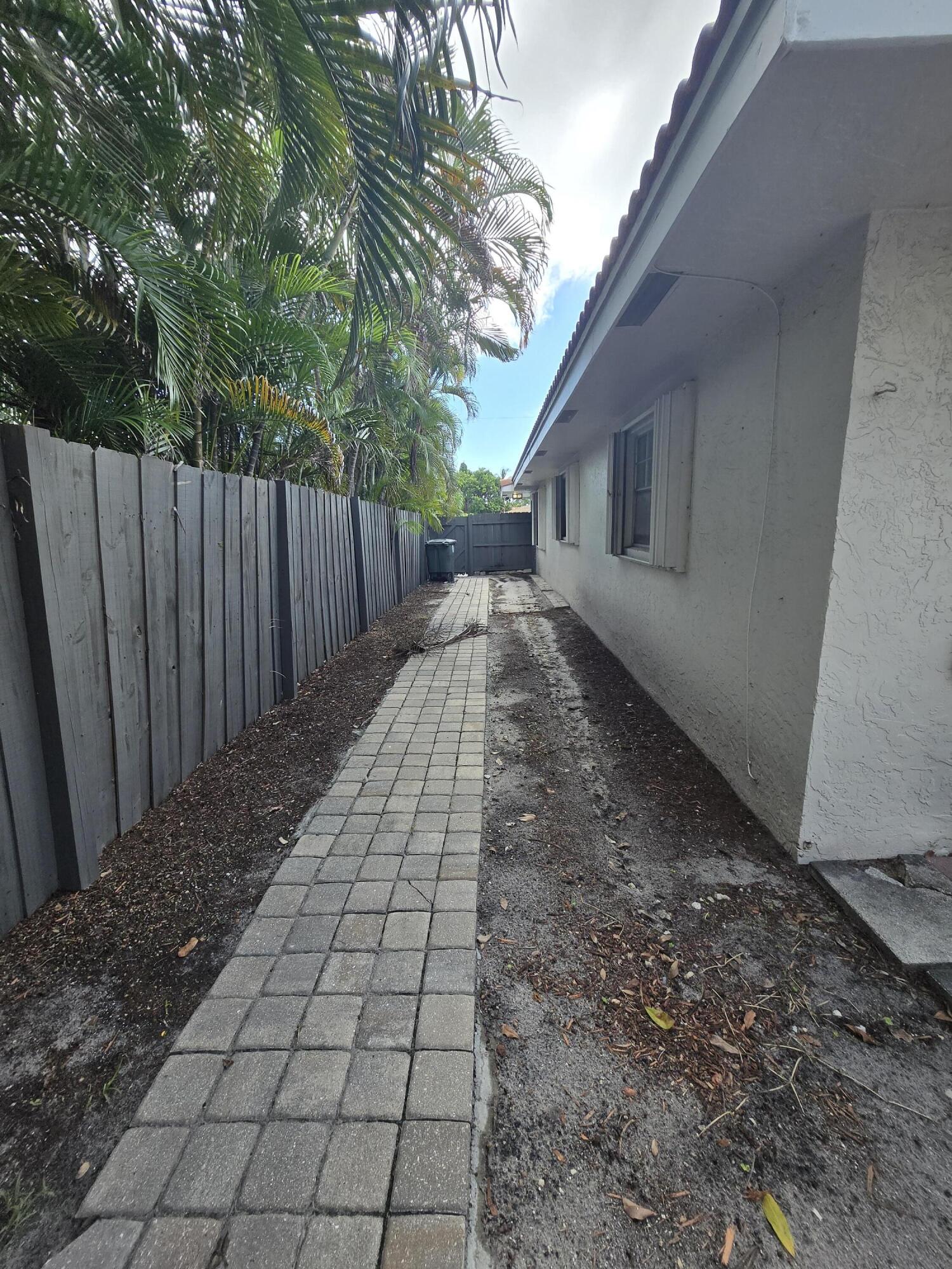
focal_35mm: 13
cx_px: 476
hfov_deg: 89.9
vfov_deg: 106.2
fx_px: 477
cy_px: 634
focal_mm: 1.7
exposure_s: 1/224
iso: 25
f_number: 2.2
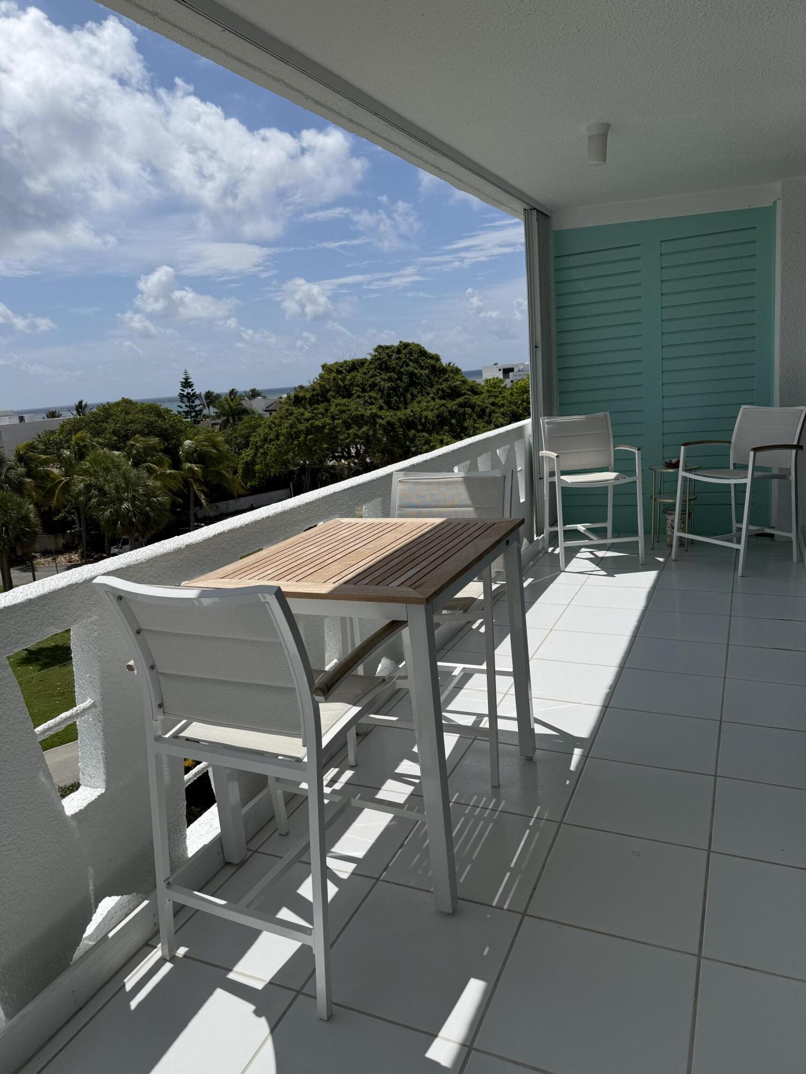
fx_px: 745
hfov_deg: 56.8
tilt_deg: -12.7
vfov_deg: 71.6
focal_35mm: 24
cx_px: 403
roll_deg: +4.1
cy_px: 537
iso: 80
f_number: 1.78
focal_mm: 6.76
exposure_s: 1/11905
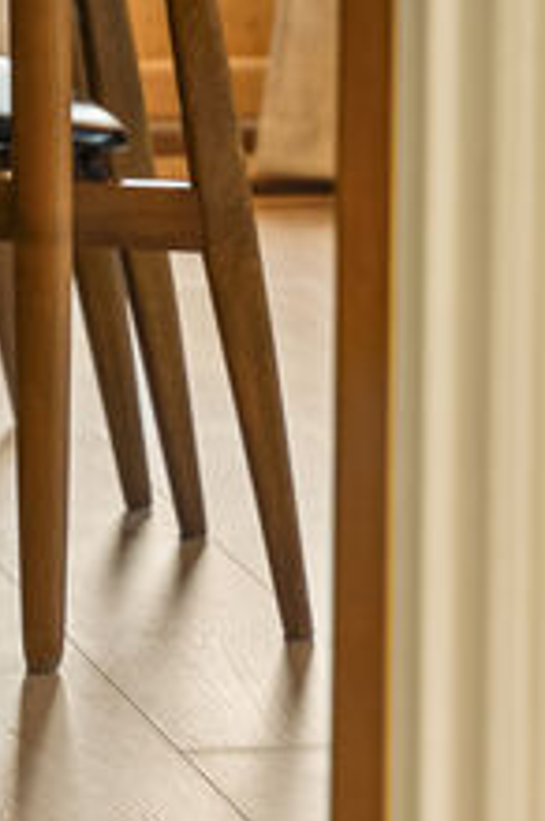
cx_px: -390
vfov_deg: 7.4
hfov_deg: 5.0
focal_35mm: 273
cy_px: -425
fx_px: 6218
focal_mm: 75
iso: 800
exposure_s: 1/20
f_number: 3.5
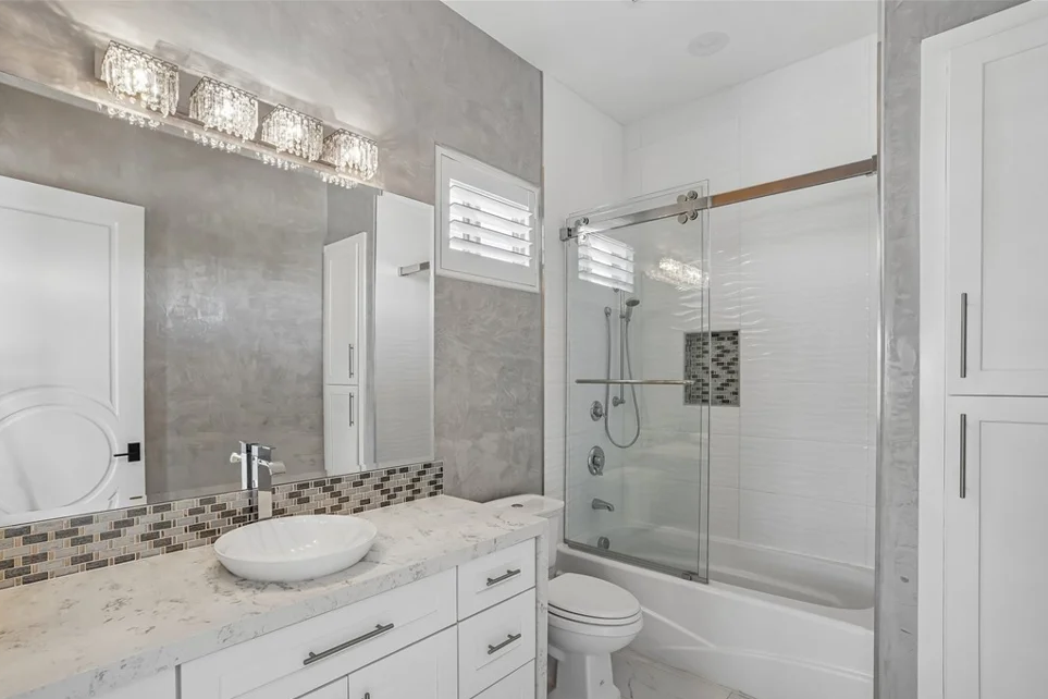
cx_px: 495
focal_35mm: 17
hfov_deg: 93.2
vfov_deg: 70.4
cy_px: 370
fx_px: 495
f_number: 8
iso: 400
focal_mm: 16
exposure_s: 1/15
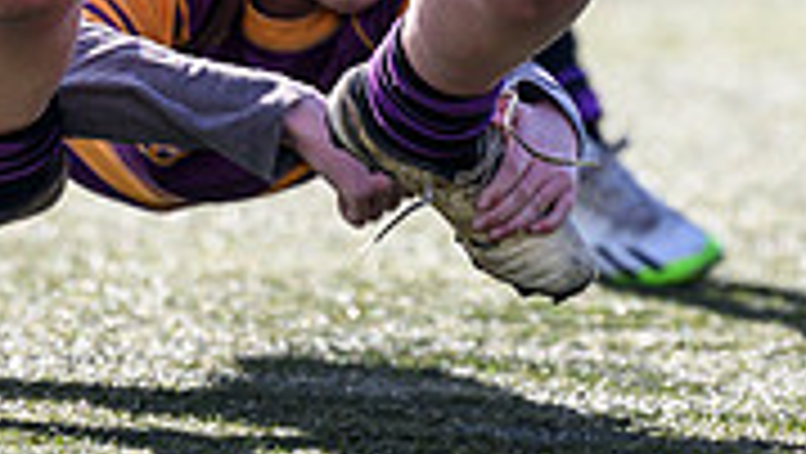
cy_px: -472
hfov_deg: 1.4
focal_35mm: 1580
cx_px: 422
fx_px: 33793
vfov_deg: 0.8
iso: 200
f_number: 3.2
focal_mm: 400
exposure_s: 1/1250
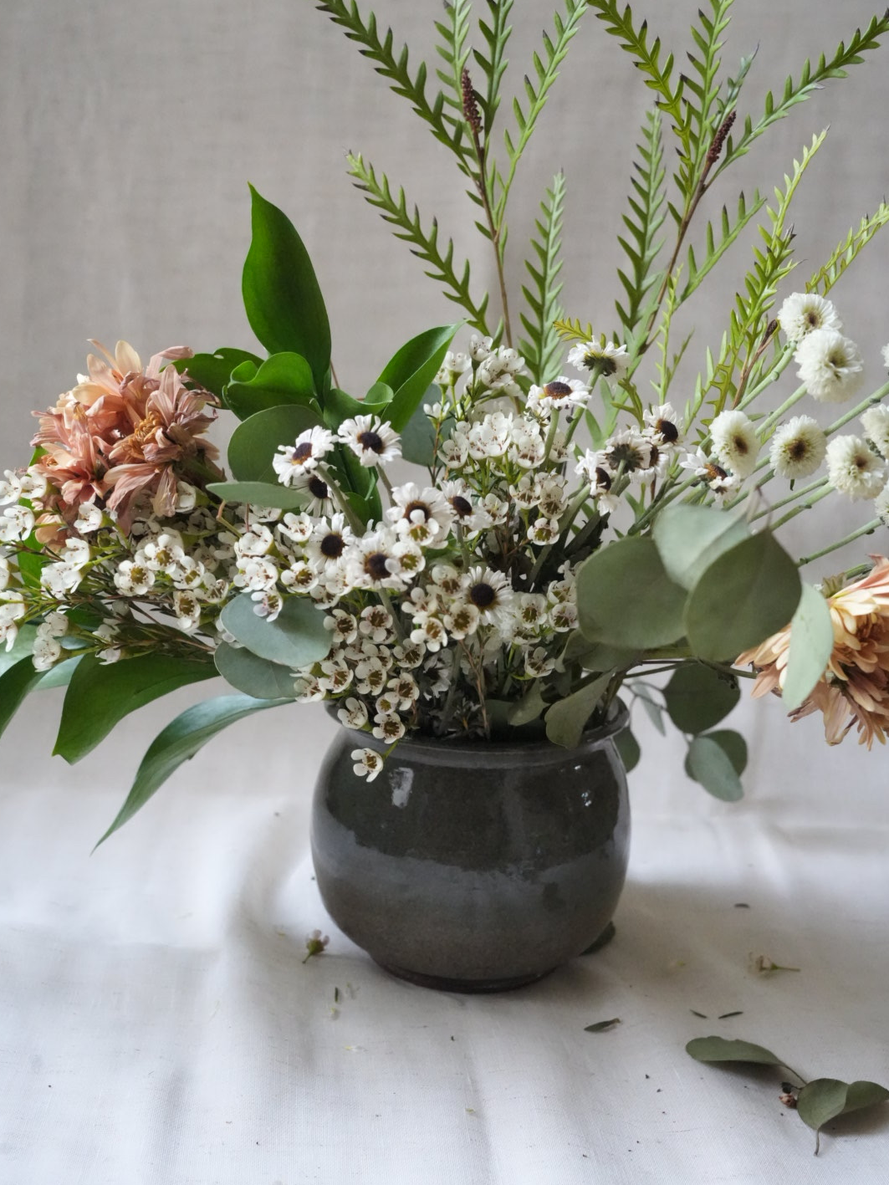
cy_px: 633
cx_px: 439
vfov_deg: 42.0
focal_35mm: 45
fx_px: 1541
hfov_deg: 32.2
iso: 16000
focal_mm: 41
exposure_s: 1/200
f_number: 8
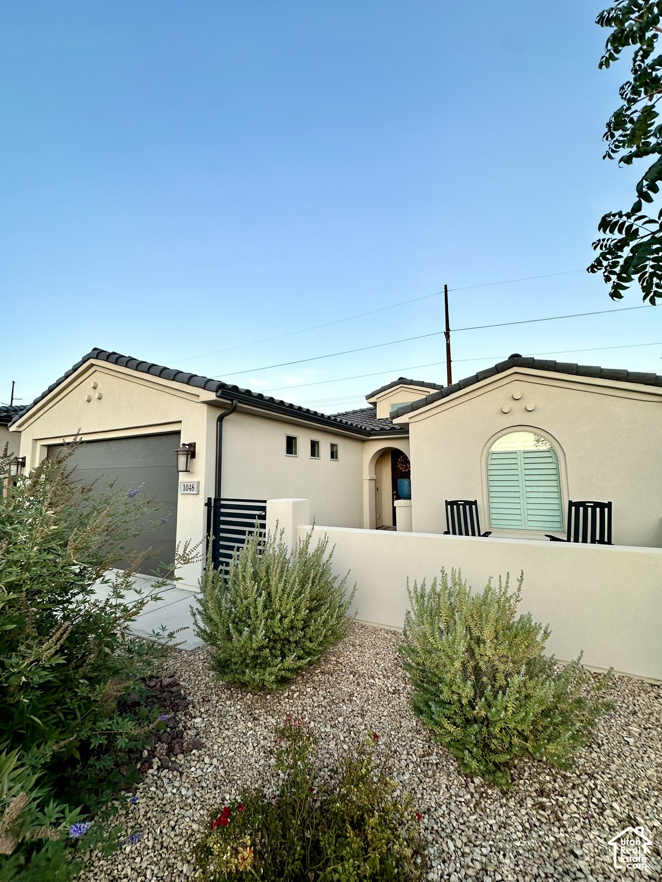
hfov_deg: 85.7
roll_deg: -0.7
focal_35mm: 14
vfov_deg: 102.1
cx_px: 331
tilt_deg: +4.0
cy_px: 441
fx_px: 357
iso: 40
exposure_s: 1/198
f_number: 2.2
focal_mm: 2.22
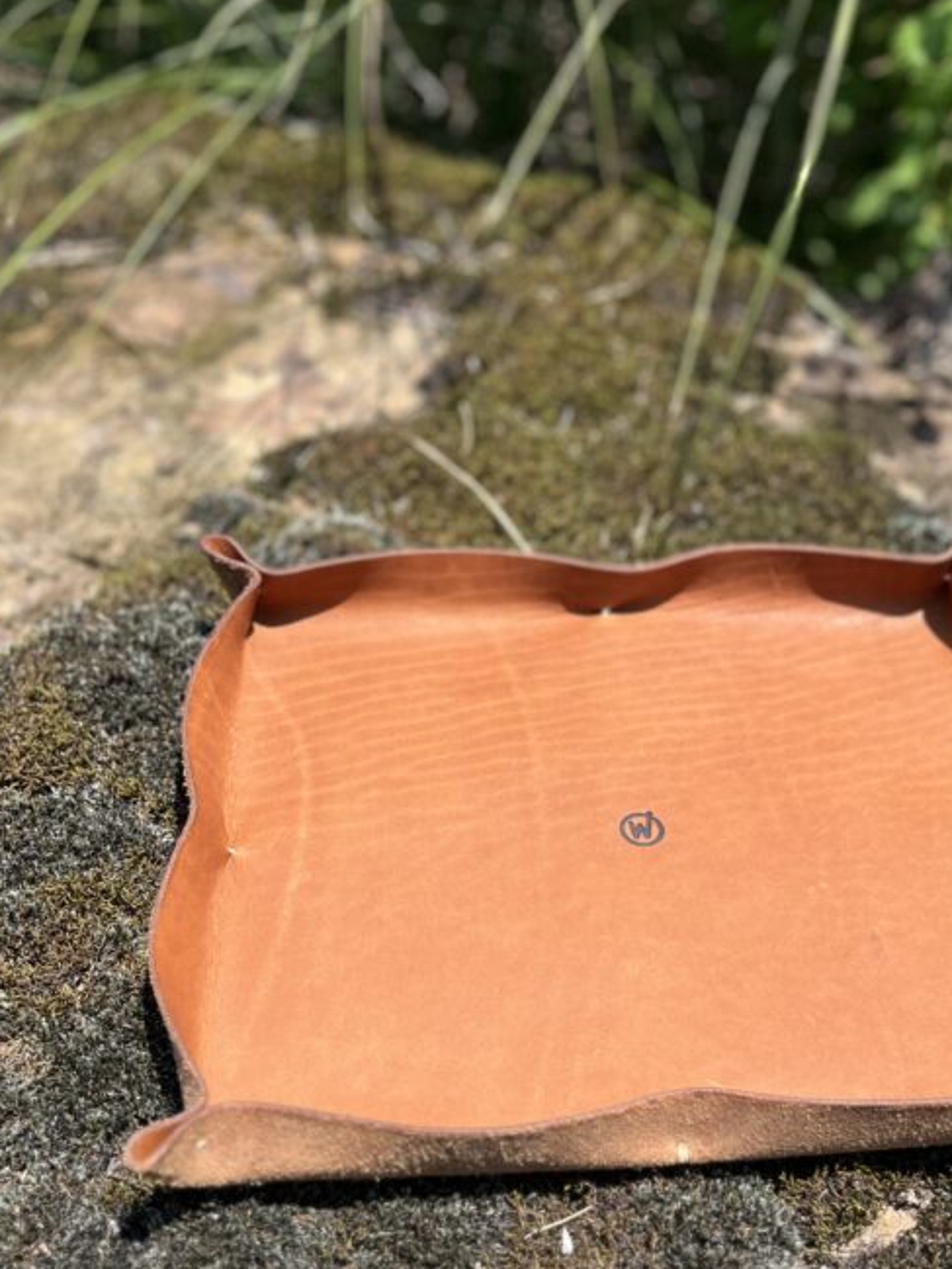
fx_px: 1503
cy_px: 839
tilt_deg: -47.6
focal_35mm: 41
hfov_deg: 34.8
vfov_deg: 45.1
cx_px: 627
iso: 50
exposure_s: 1/1992
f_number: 1.6
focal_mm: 5.1
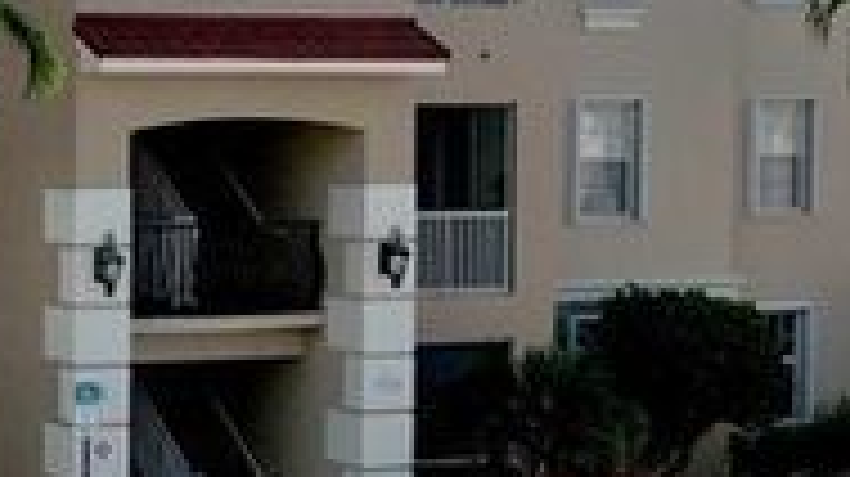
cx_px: -67
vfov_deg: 9.7
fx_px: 2815
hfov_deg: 16.7
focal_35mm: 125
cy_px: 376
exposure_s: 1/3200
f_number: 2.8
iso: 150
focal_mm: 8.38
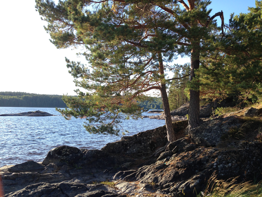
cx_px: 131
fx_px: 250
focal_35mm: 33
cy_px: 98
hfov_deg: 55.4
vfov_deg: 42.9
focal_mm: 4.12
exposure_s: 1/396
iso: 50
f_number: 2.4
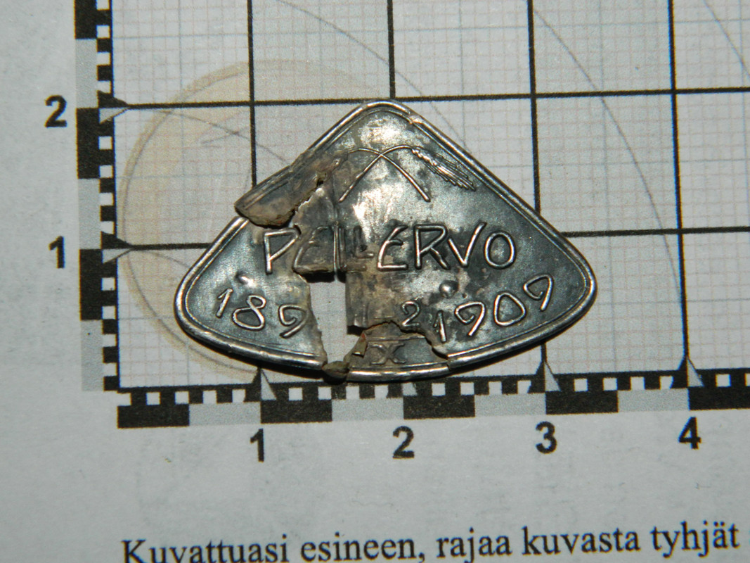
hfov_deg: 19.1
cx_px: 375
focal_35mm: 103
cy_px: 282
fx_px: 2231
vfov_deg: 14.4
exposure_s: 1/60
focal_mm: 18.6
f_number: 12.6
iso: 200
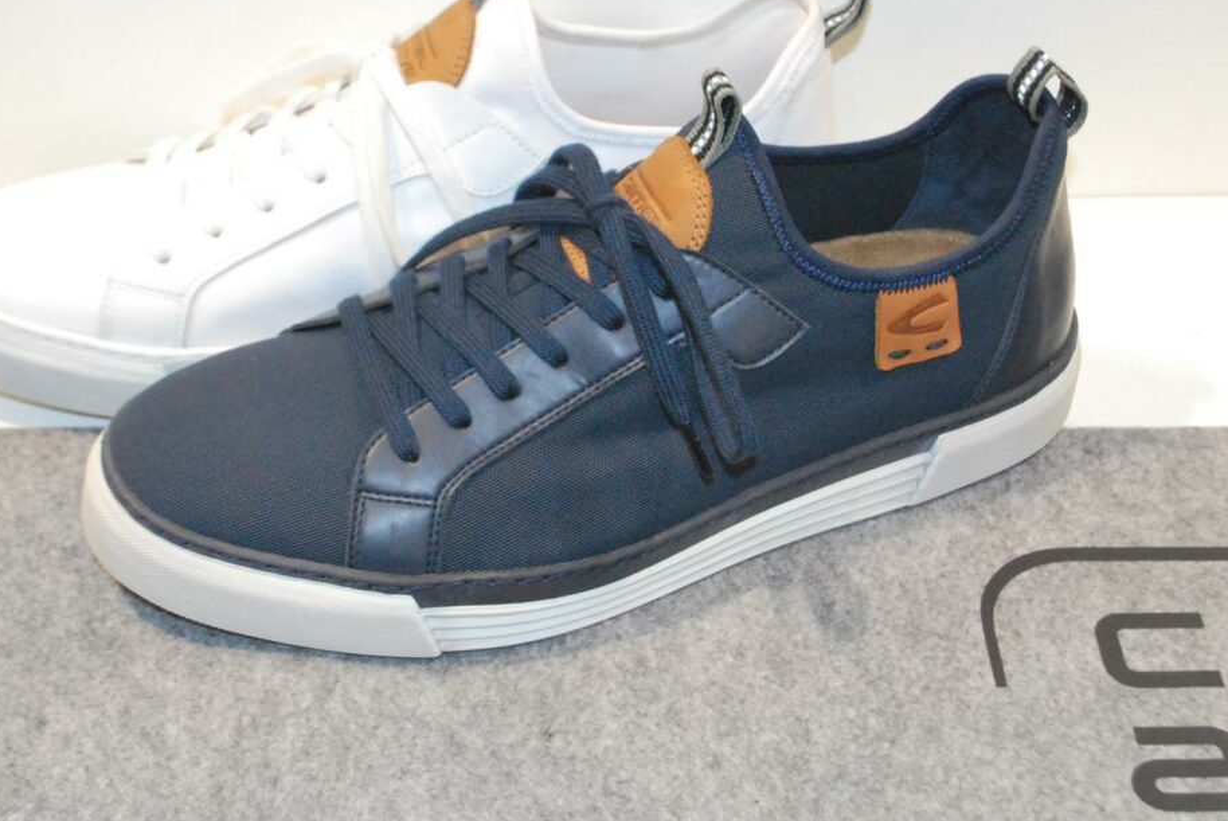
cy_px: 223
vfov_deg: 25.3
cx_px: 530
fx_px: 1809
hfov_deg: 37.4
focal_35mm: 53
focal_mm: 24
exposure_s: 1/200
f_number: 5.6
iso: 1600
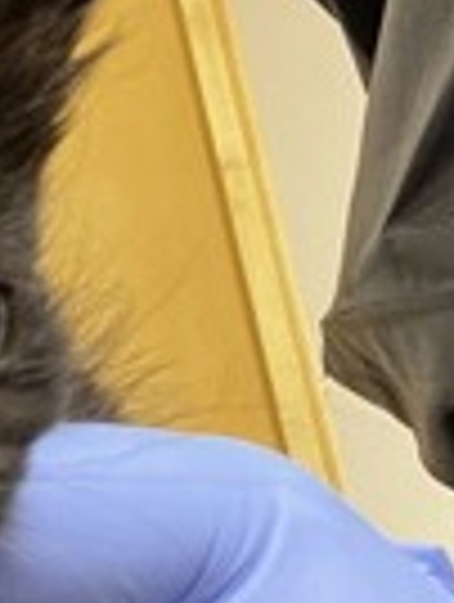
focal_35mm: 94
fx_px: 1639
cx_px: -160
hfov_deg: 15.0
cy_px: 644
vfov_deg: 20.0
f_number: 2.2
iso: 320
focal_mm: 2.71
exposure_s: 1/40
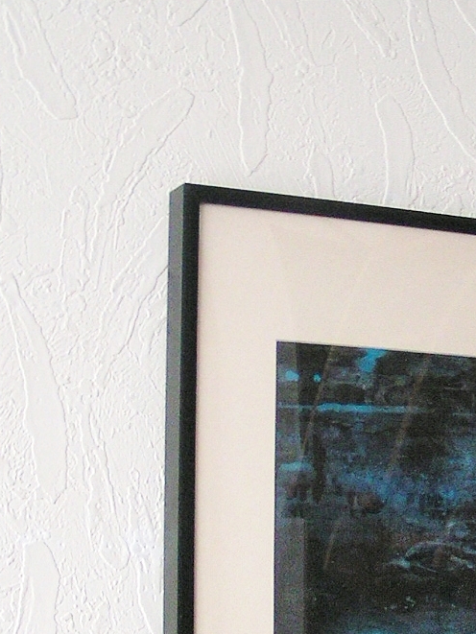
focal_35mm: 92
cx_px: 446
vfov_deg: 20.7
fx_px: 1686
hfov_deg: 15.8
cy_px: 603
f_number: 2.8
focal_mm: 5.8
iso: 200
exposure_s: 1/25
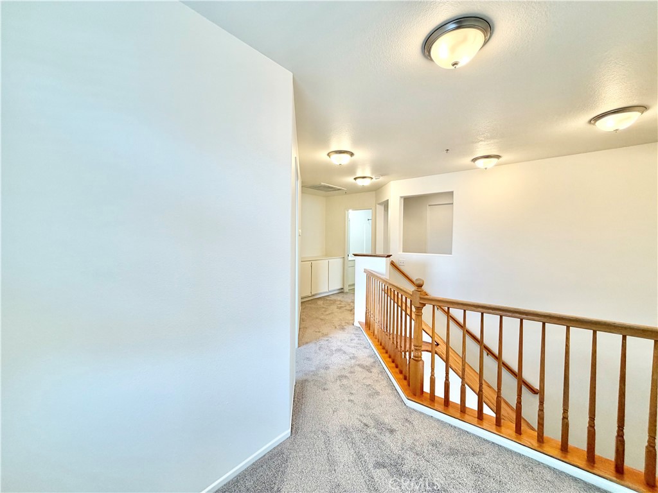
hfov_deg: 102.1
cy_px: 246
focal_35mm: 14
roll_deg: +0.1
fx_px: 266
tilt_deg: -2.3
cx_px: 329
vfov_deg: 85.7
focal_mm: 2.22
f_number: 2.2
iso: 100
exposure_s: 1/120
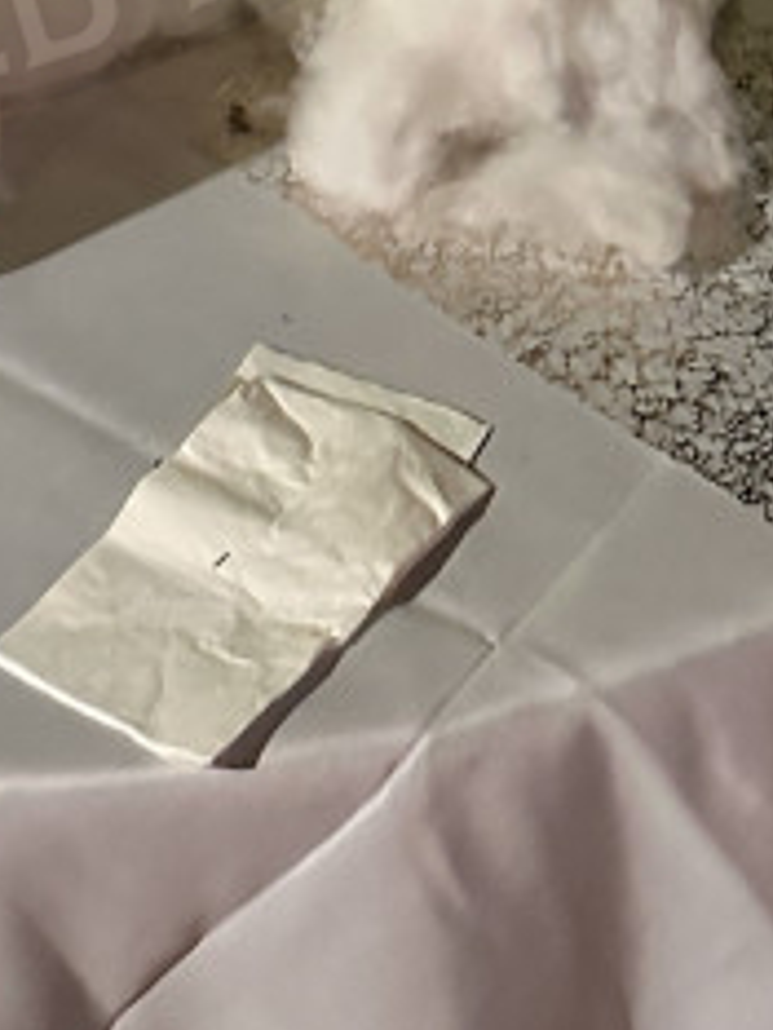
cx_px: -243
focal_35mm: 99
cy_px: -959
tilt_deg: -11.5
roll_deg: +3.2
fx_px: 2945
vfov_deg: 16.0
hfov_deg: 14.3
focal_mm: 6.86
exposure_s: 1/32
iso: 1000
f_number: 1.78
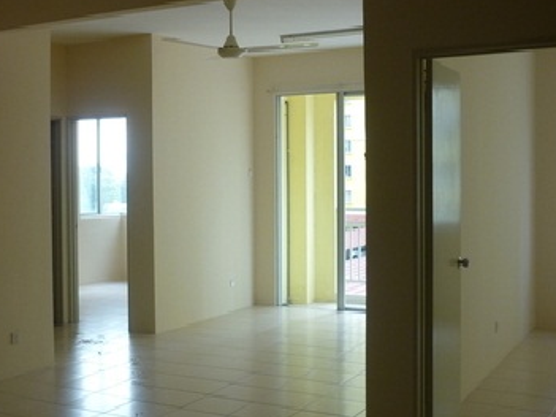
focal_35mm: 47
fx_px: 755
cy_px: 140
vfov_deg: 30.6
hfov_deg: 39.8
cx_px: 171
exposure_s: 1/60
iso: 80
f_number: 2.8
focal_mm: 5.5
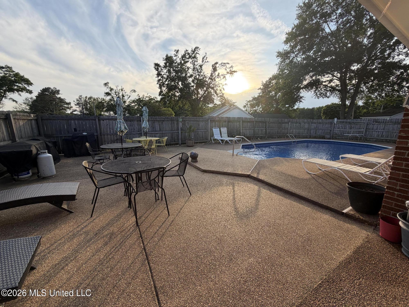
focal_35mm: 14
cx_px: 204
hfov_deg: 102.1
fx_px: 165
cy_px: 154
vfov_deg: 85.7
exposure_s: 1/502
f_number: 2.2
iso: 50
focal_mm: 2.22
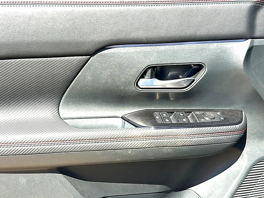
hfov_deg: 50.1
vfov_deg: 38.7
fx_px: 282
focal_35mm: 37
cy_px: 99
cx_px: 132
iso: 80
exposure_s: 1/888
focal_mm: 6.86
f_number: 1.78
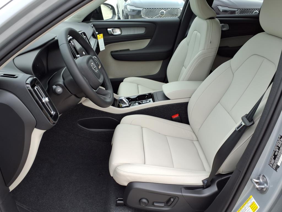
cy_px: 106
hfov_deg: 65.3
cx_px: 141
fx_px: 220
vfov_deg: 51.4
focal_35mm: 27
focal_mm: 3.58
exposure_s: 1/156
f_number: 1.9
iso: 40
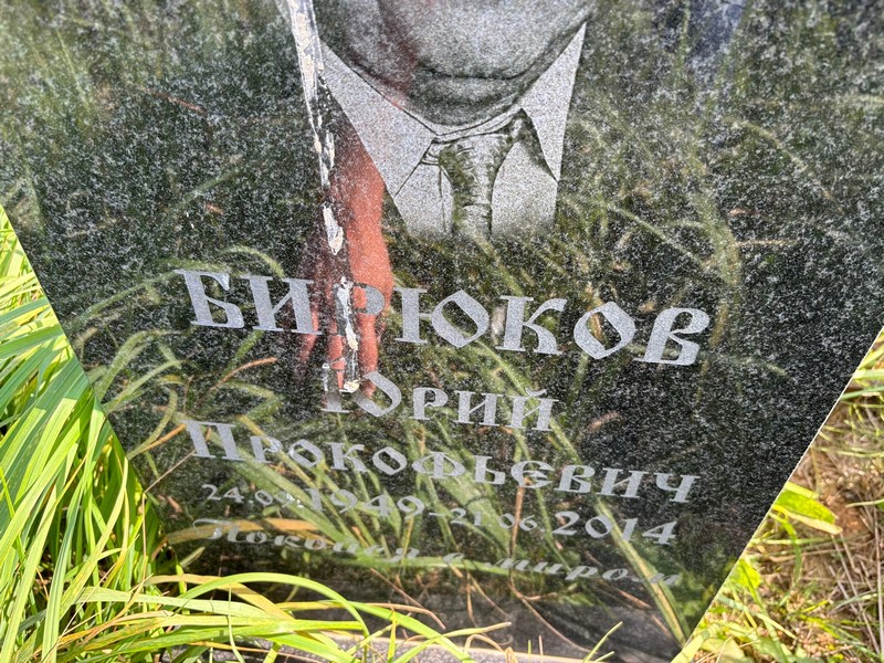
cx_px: 442
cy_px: 332
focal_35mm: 26
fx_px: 664
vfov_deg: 53.1
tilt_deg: -44.1
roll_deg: +0.2
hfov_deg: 67.3
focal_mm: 5.96
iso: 50
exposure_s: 1/246
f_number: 1.6
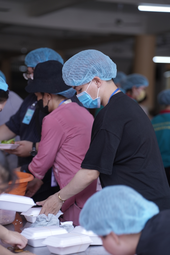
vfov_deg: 22.4
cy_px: 128
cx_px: 85
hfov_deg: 15.0
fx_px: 645
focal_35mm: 91
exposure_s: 1/160
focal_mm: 91
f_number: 2.8
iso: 200
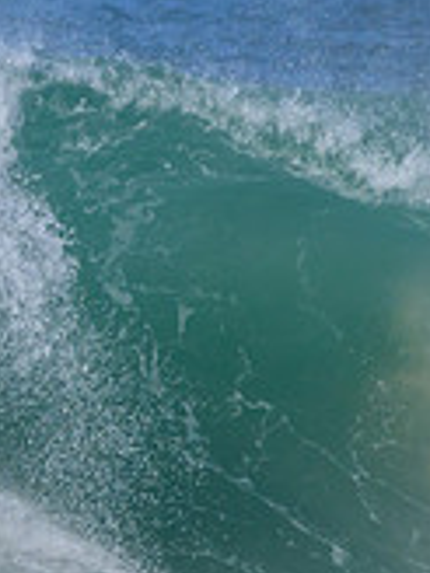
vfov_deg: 0.6
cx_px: -451
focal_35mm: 3400
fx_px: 56313
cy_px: 358
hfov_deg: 0.4
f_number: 11
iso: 1250
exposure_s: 1/3200
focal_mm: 1000
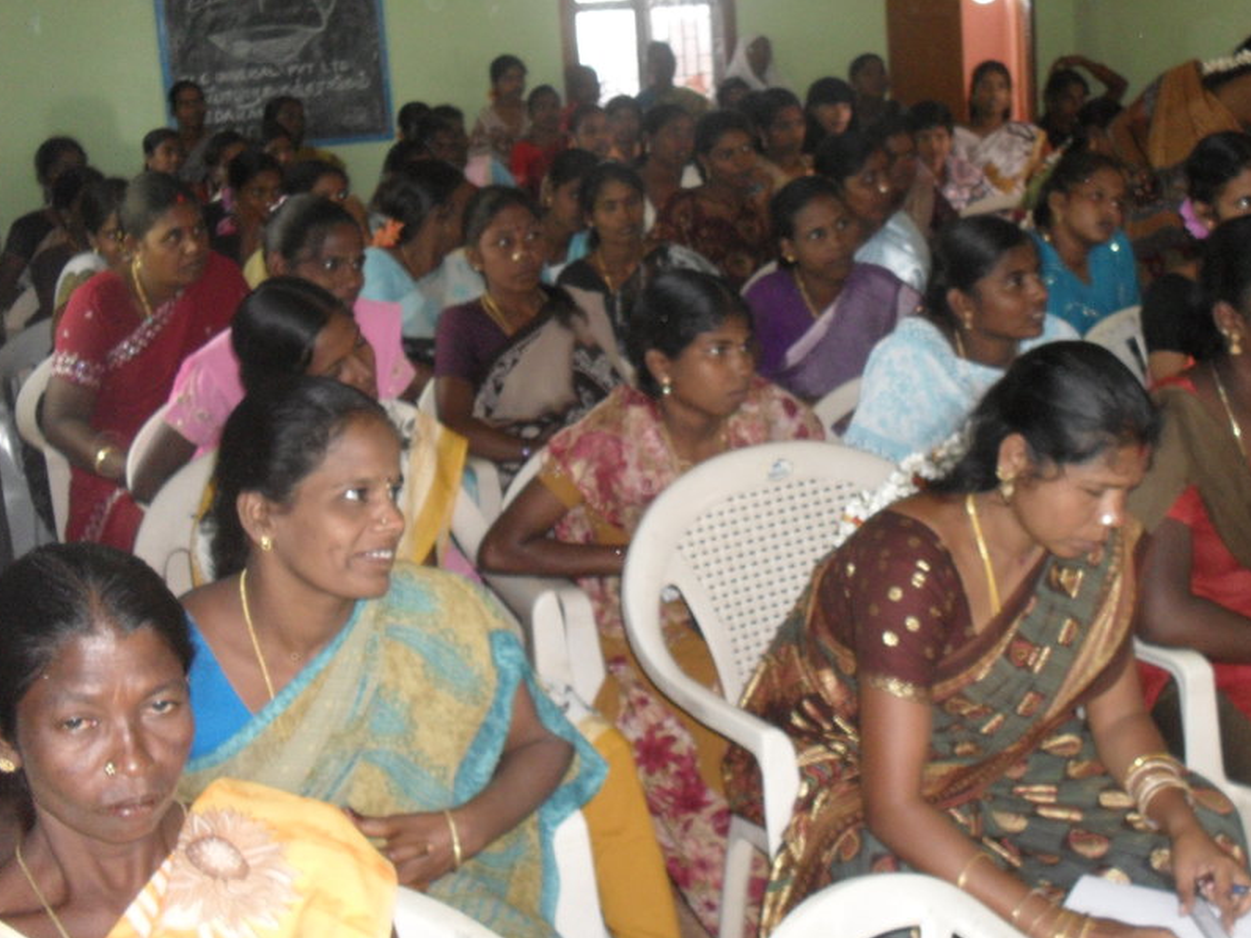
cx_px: 781
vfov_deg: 32.1
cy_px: 402
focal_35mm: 45
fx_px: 1626
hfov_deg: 41.8
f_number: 3.2
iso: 200
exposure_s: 1/45
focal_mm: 6.3
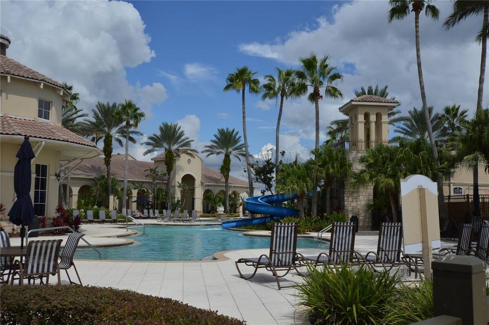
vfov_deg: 36.8
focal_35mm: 36
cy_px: 162
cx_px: 244
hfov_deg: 53.2
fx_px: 488
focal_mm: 24
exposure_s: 1/320
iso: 100
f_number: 9
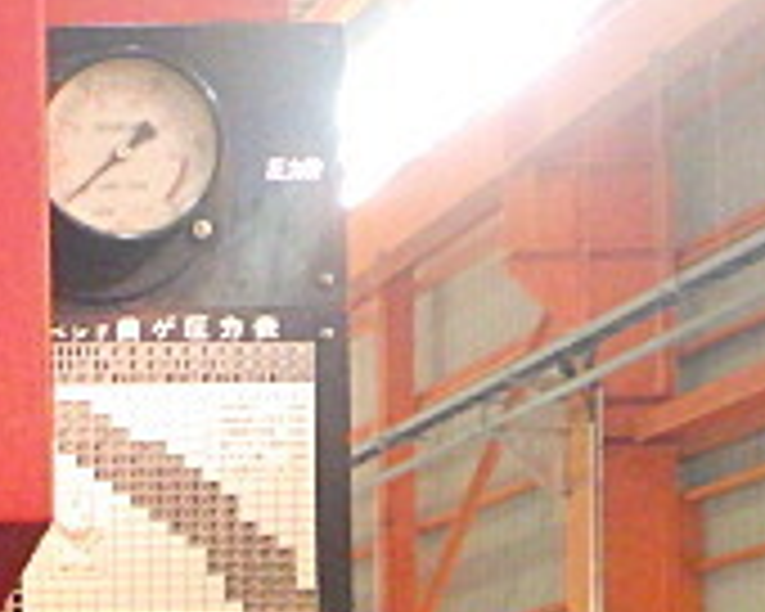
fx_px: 2332
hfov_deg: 15.9
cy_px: 918
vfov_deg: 14.0
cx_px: -612
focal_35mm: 103
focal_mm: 5
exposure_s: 1/45
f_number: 3.5
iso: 500
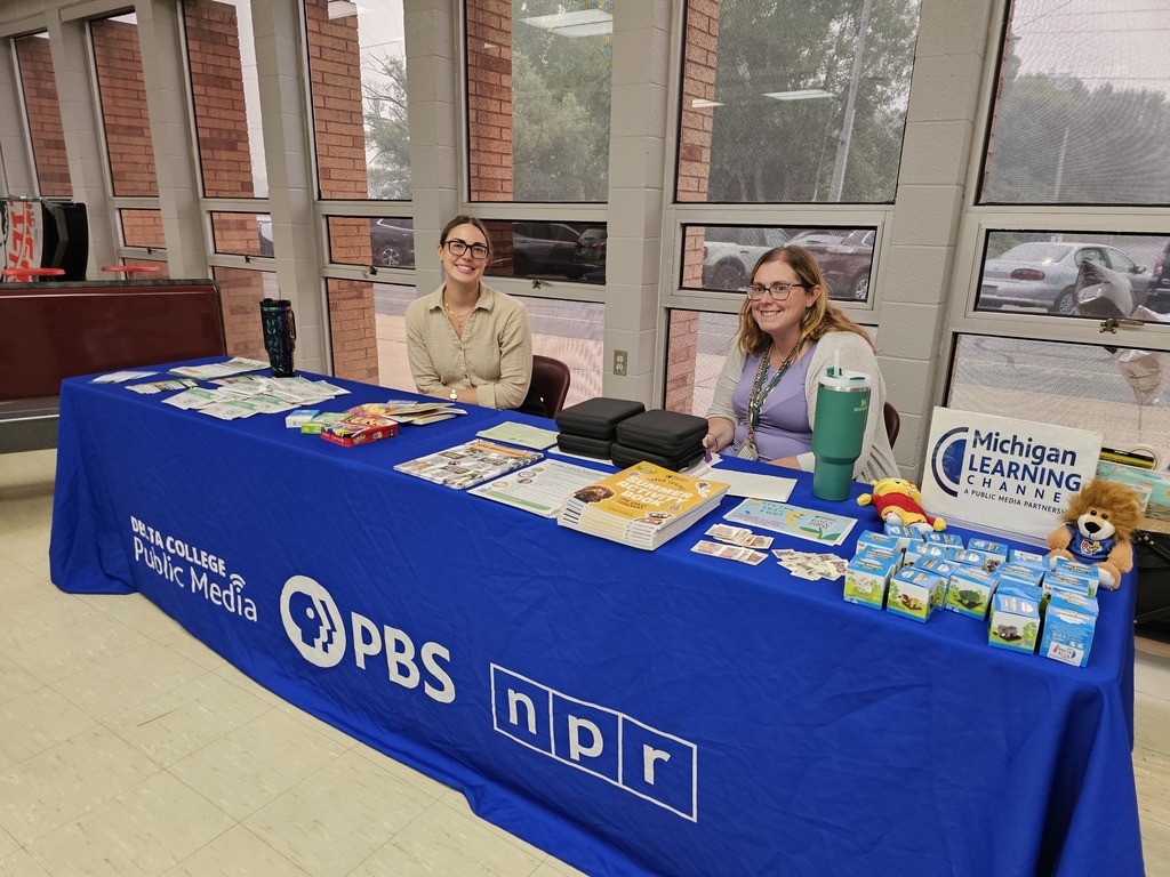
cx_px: 585
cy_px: 438
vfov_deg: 58.9
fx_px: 777
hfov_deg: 73.9
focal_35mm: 23
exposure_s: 1/120
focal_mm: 6.3
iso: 200
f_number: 1.7
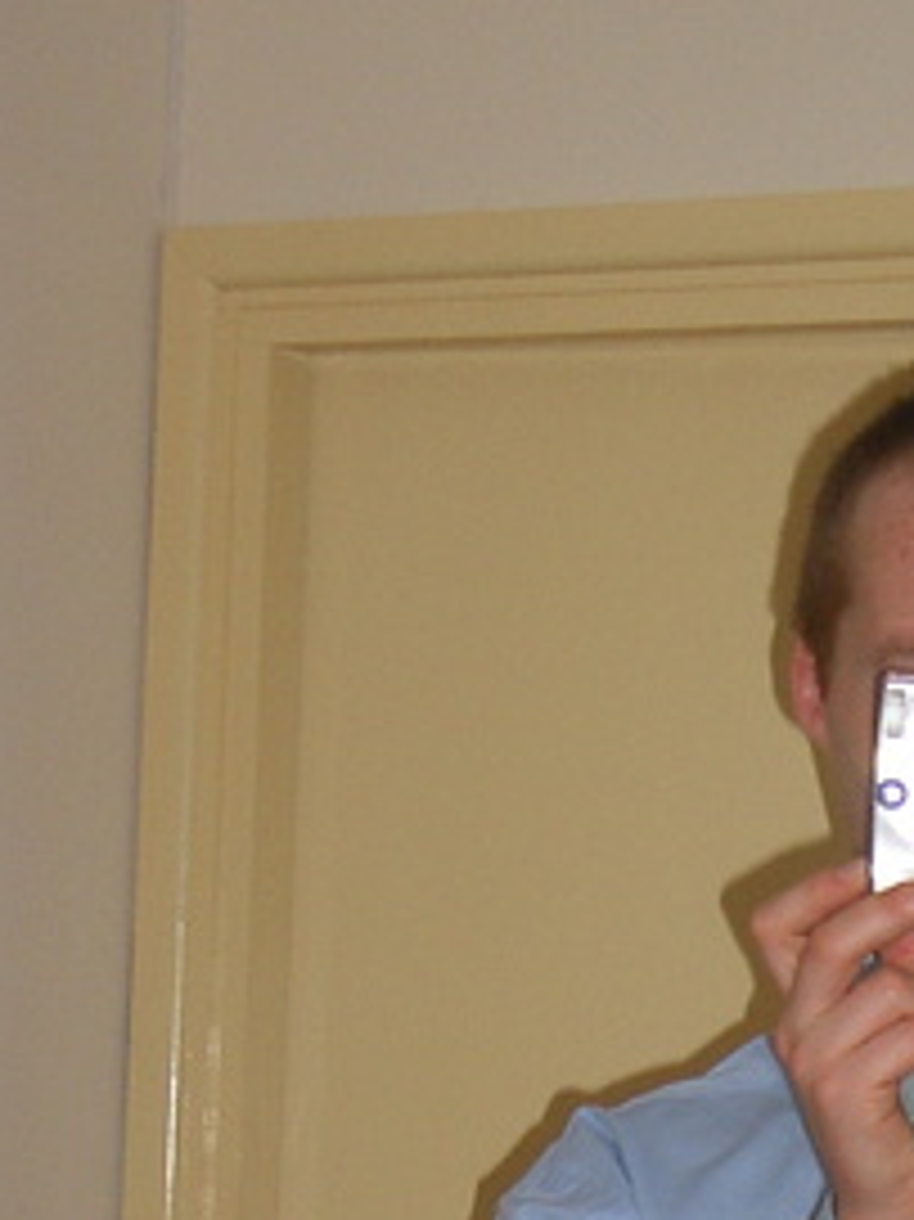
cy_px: 1121
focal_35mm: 162
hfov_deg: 9.1
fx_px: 5708
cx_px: 988
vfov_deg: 12.1
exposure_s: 1/40
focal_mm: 12.2
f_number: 3.9
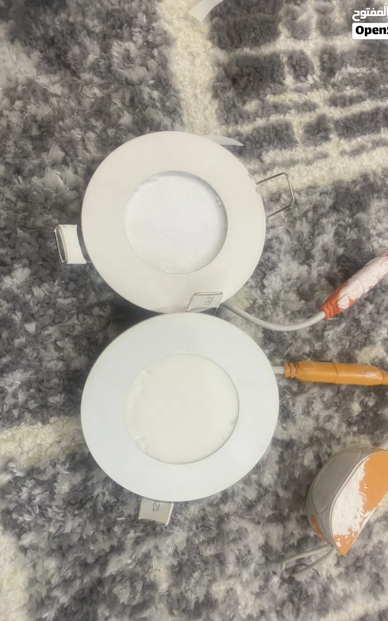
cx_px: 194
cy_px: 310
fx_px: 474
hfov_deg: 44.5
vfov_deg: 66.5
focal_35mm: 28
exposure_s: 1/50
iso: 64
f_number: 1.8
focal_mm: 4.25
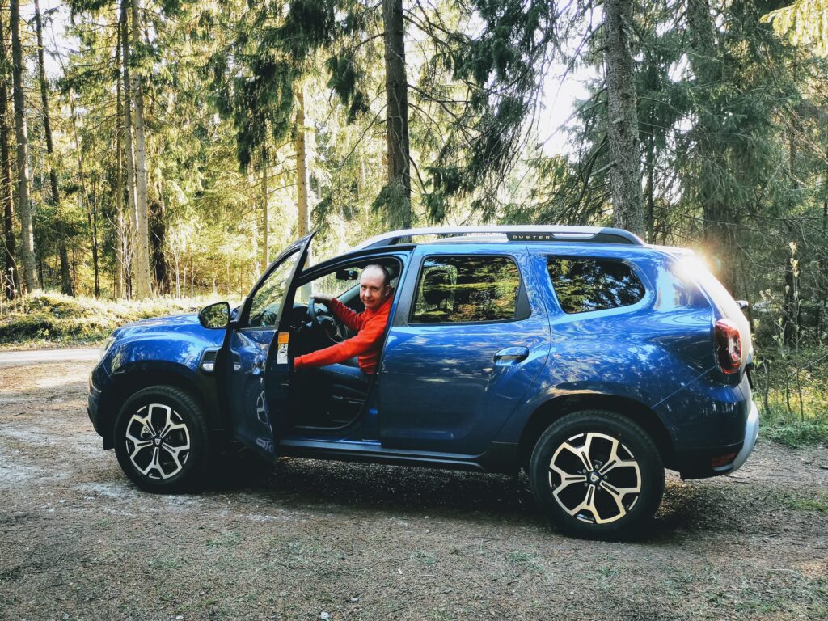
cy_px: 310
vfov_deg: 42.9
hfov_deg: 55.4
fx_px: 789
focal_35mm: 33
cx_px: 414
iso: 64
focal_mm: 5.58
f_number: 1.8
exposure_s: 1/100
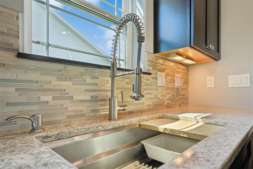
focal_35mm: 21
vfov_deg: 59.5
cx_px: 126
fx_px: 148
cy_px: 84
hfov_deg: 81.2
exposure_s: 1/500
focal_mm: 21
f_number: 4
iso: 640
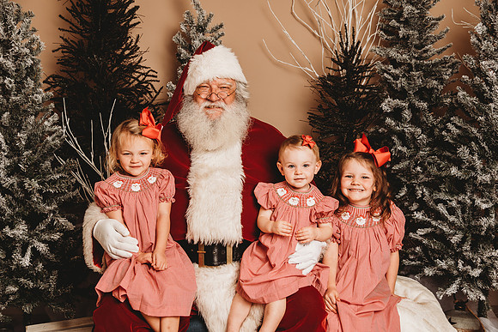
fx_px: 609
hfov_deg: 44.5
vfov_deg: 30.5
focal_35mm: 44
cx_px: 249
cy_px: 166
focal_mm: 44
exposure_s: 1/160
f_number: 4
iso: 100
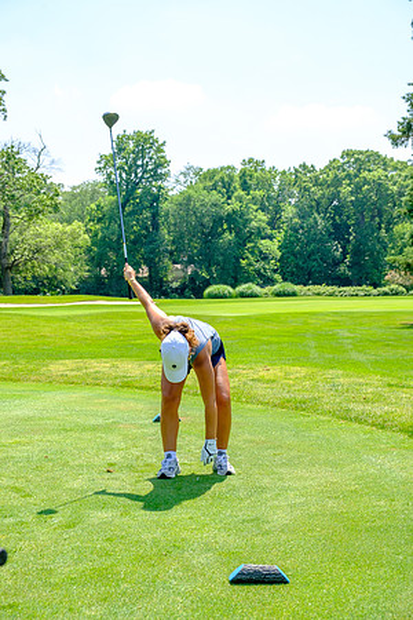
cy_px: 310
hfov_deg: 25.1
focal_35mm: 54
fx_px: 929
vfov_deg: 36.9
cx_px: 206
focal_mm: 35.8
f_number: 5
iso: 200
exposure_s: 1/320
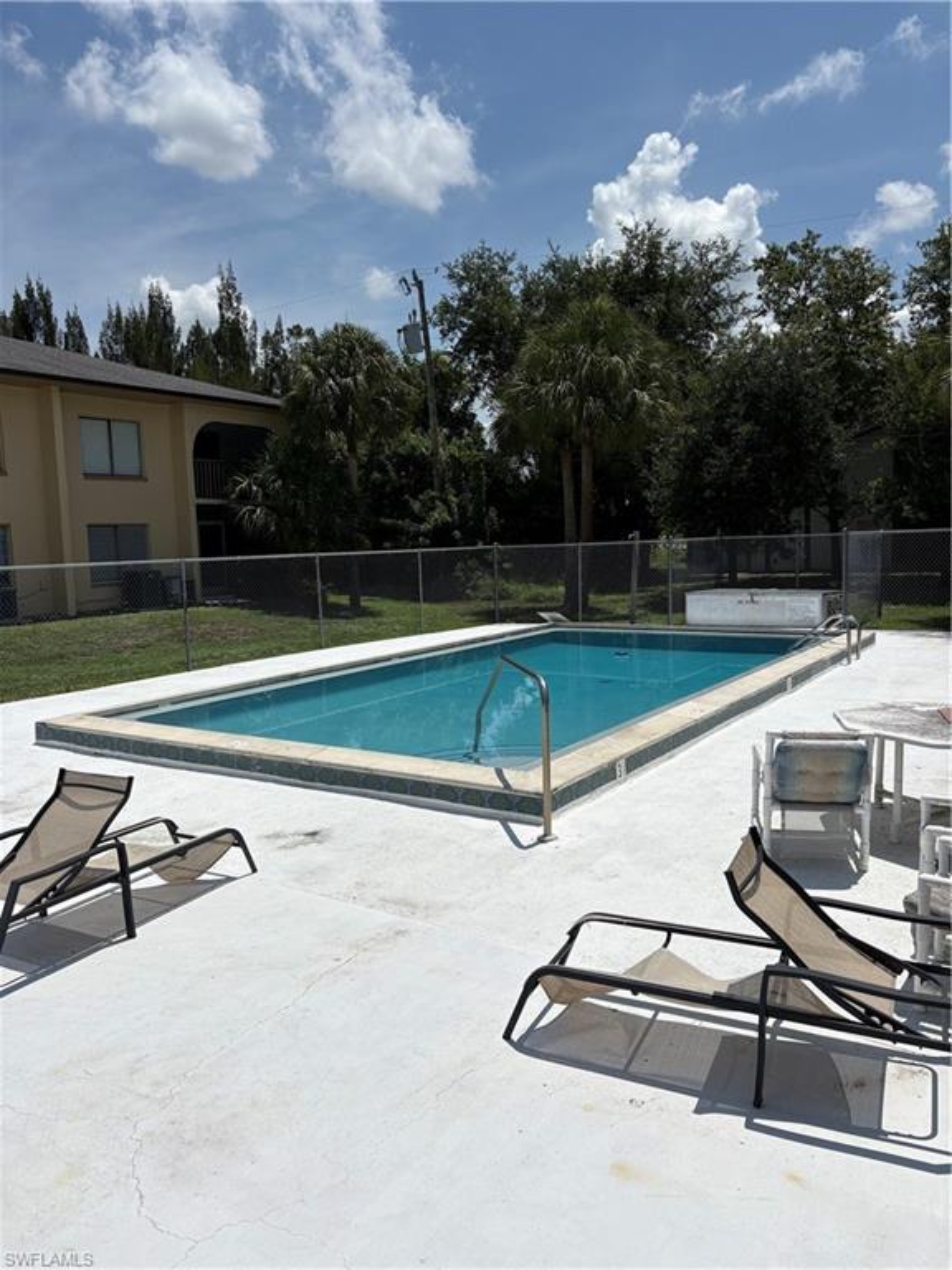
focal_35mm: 26
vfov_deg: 67.3
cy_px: 635
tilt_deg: -6.5
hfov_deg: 53.1
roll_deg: +2.4
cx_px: 476
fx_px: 953
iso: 40
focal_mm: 5.96
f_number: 1.6
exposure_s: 1/10101
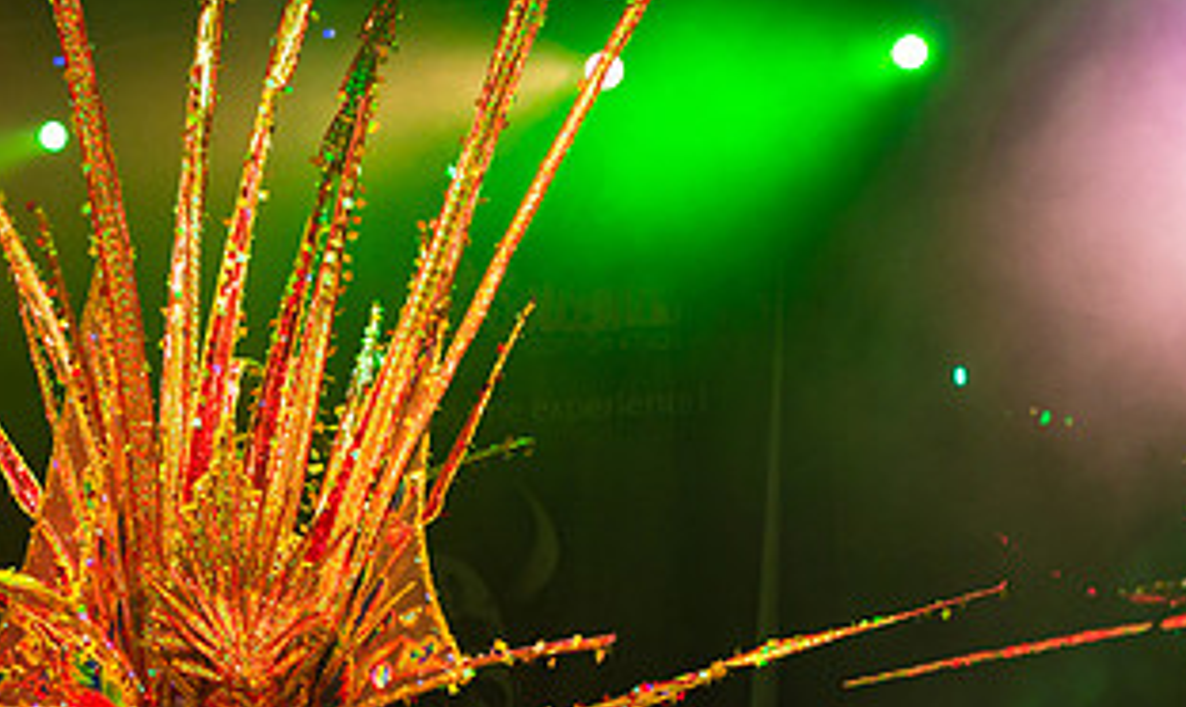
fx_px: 4946
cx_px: 168
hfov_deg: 13.6
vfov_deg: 8.1
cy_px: 709
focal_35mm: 155
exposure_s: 1/320
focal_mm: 70
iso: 2500
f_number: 5.6
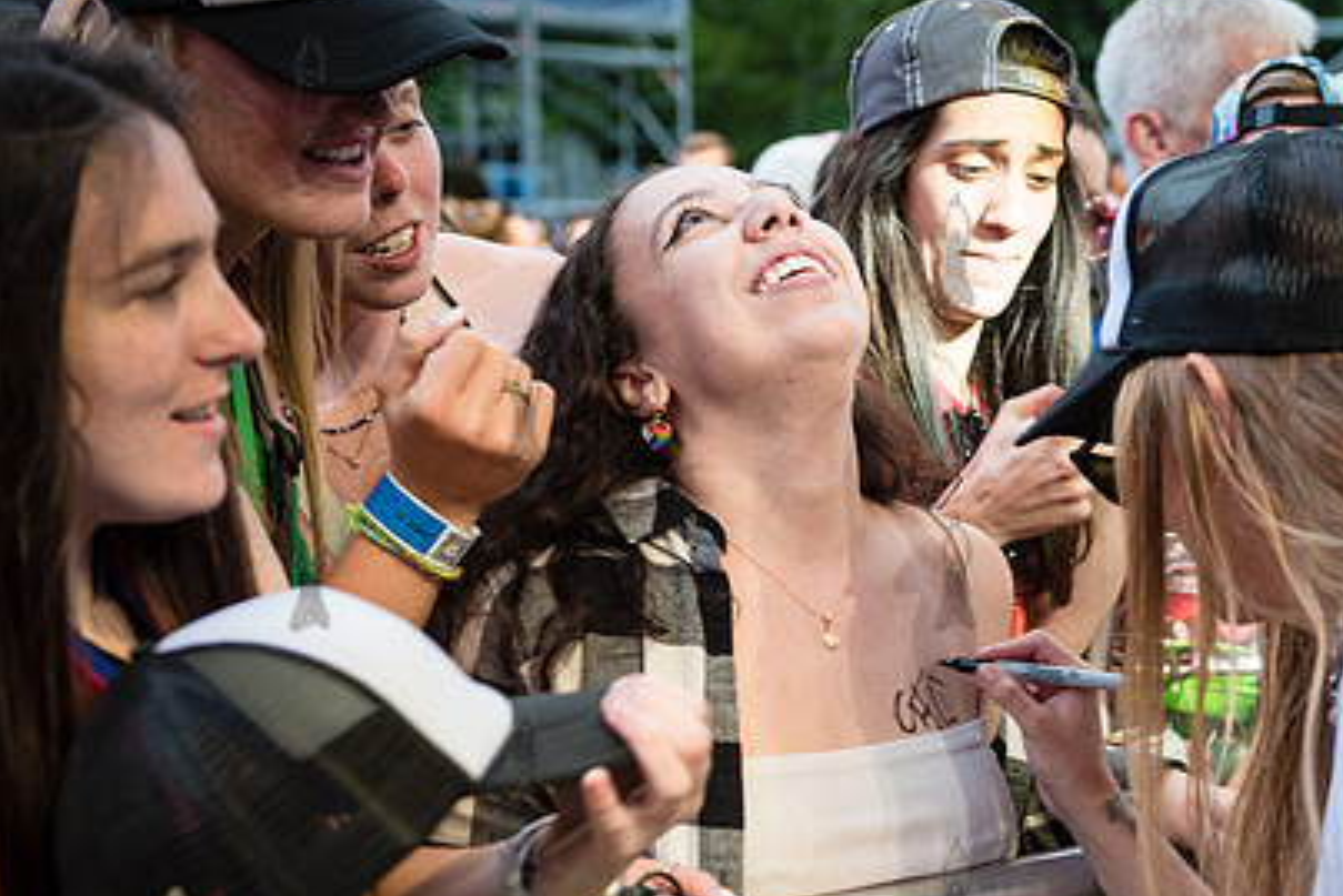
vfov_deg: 18.9
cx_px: 953
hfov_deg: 27.8
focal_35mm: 72
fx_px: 2687
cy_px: 571
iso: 1000
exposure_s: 1/160
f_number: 4
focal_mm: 50
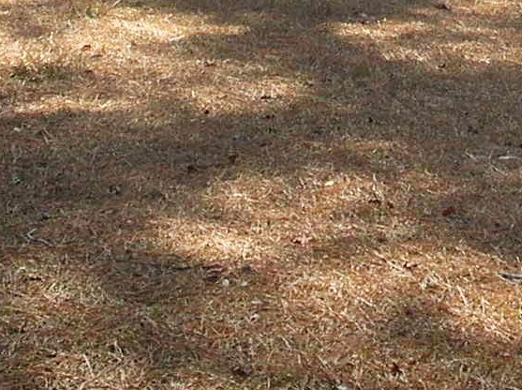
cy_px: -204
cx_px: 454
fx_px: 2228
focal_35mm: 148
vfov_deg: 9.7
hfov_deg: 13.3
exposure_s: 1/126
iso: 50
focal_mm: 6
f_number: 3.7
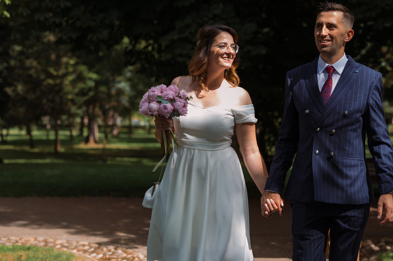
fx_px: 927
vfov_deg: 16.1
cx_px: 196
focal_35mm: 85
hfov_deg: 23.9
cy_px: 130
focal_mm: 85
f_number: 3.5
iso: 400
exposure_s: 1/800
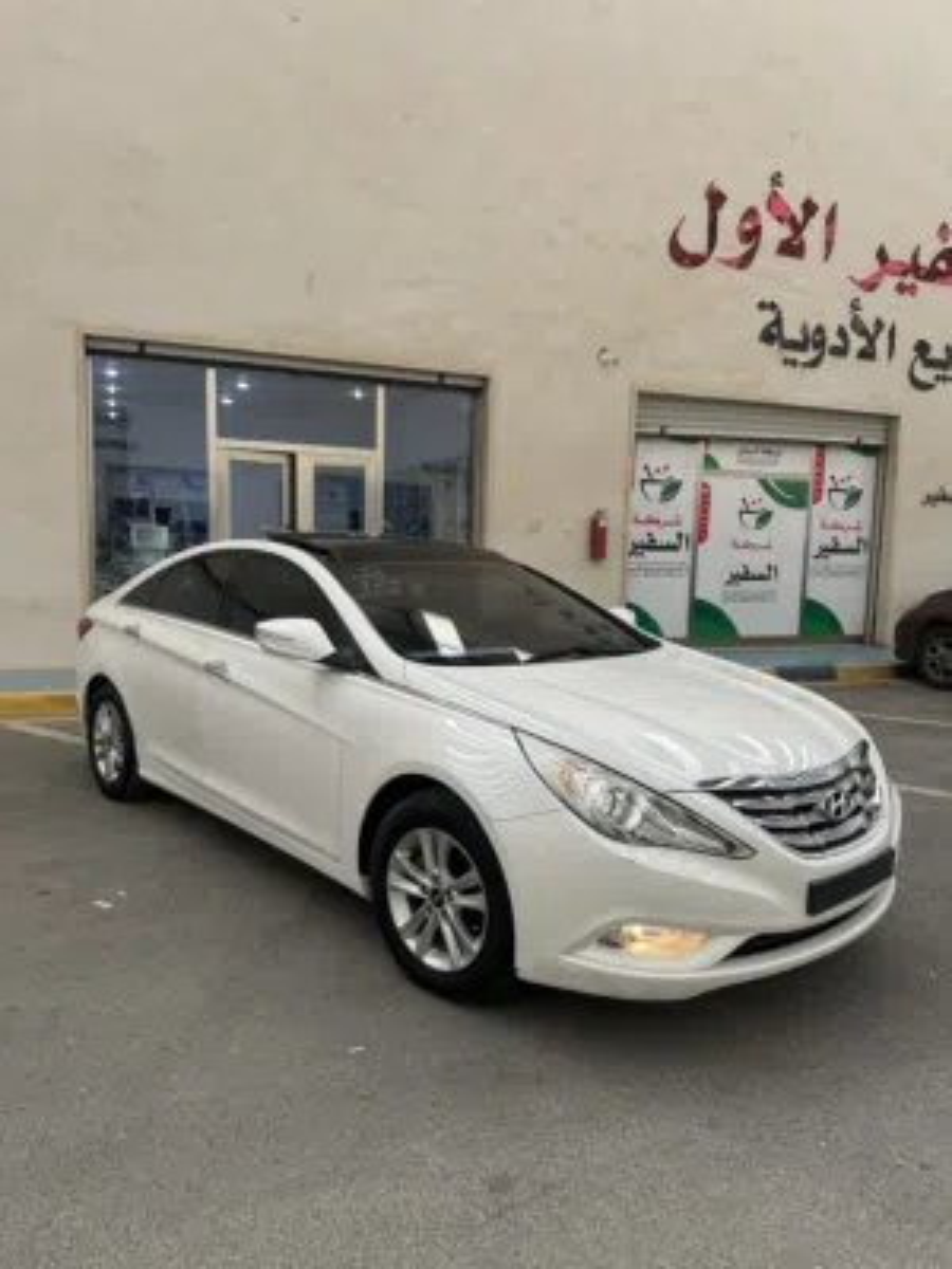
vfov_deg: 71.6
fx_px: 880
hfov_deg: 56.8
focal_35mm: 24
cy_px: 634
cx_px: 476
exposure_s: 1/650
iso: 80
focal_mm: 6.86
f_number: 1.78
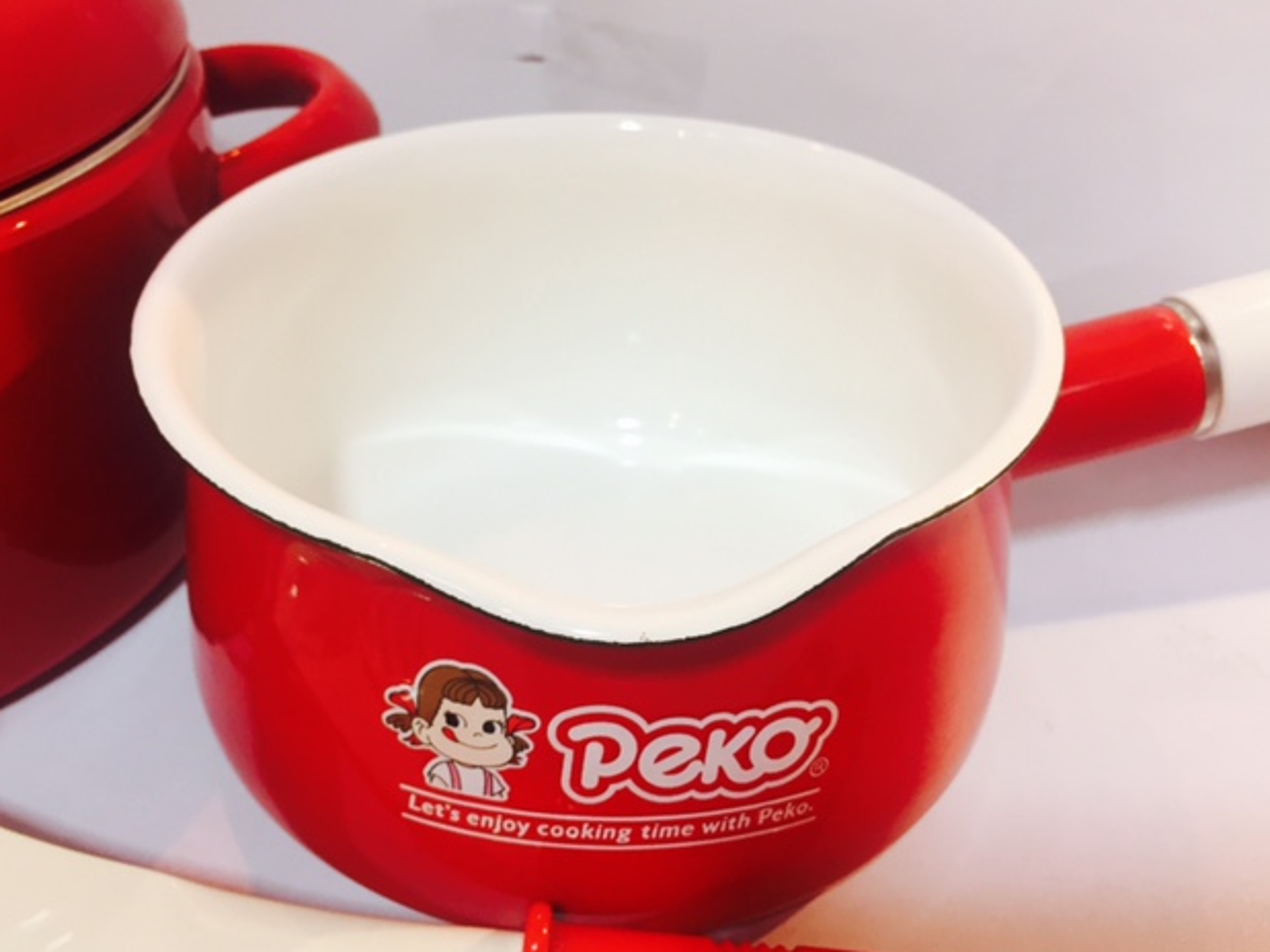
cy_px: 484
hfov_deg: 60.0
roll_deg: -4.0
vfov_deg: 46.8
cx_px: 632
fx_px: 1100
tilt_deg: -34.0
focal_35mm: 30
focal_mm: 4.15
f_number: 2.2
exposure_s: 1/33
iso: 80
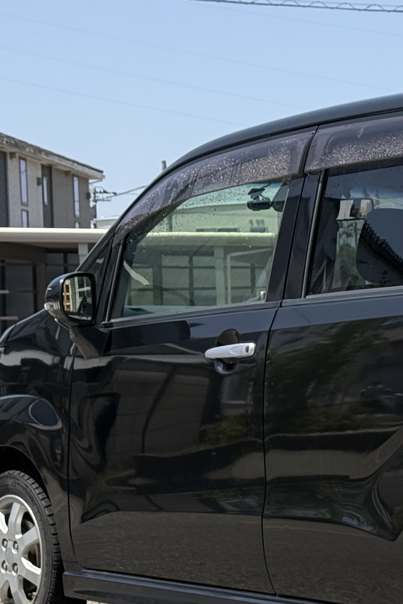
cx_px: 501
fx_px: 1931
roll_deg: +0.7
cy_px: 383
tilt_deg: -1.9
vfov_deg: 17.8
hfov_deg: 11.6
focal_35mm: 115
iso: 100
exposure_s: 1/4098
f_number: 1.78
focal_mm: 6.76
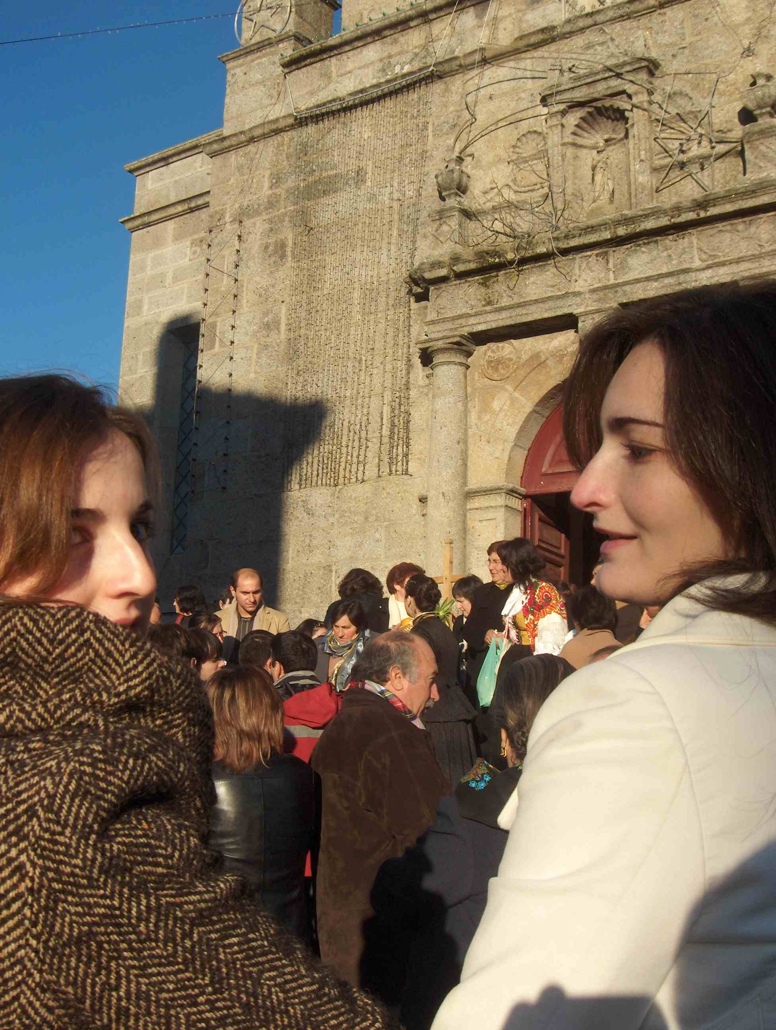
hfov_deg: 36.9
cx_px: 388
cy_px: 515
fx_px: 1163
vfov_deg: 47.8
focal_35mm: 39
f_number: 4.8
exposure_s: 1/568
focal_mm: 8
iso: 100
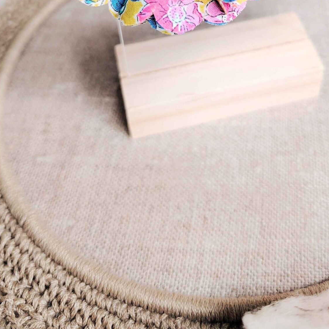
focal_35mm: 48
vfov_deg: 32.1
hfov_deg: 35.2
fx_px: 516
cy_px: -13
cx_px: 206
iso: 347
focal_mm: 5.25
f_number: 1.75
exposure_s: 1/100
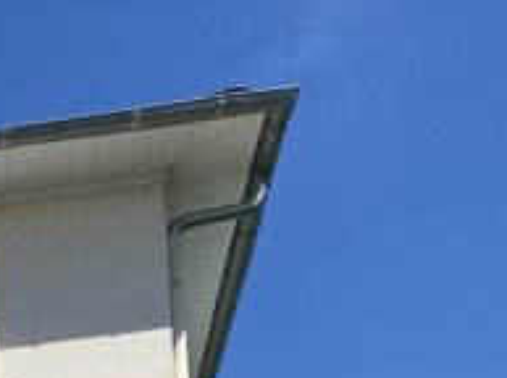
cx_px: -520
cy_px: 656
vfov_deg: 12.6
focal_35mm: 108
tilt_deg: +12.4
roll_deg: -2.0
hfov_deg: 14.8
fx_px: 1579
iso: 32
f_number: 1.8
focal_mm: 4.25
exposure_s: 1/5025
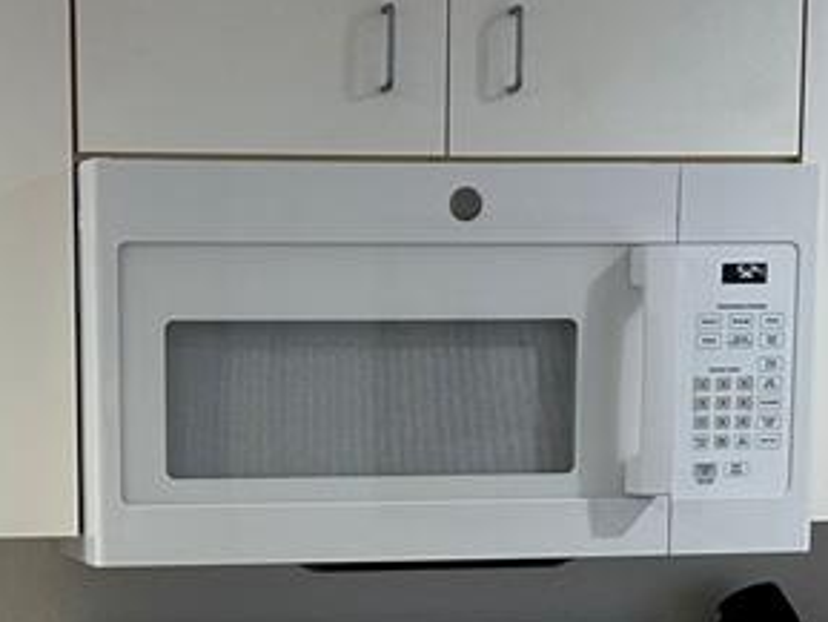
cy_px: 633
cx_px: 221
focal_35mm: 85
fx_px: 2034
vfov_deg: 17.0
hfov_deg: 22.8
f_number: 1.78
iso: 200
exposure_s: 1/120
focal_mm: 6.86
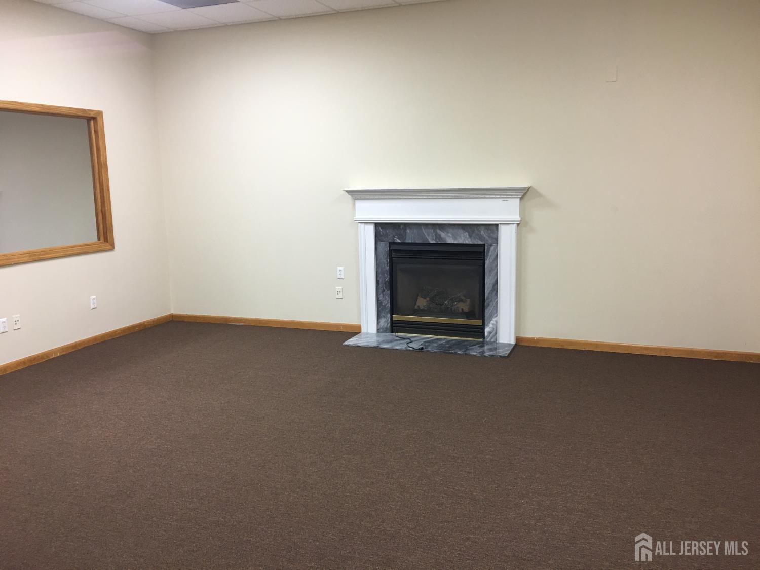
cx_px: 380
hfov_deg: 61.7
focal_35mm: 29
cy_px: 285
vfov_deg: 48.2
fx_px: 637
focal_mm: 4.15
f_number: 2.2
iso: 40
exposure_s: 1/15
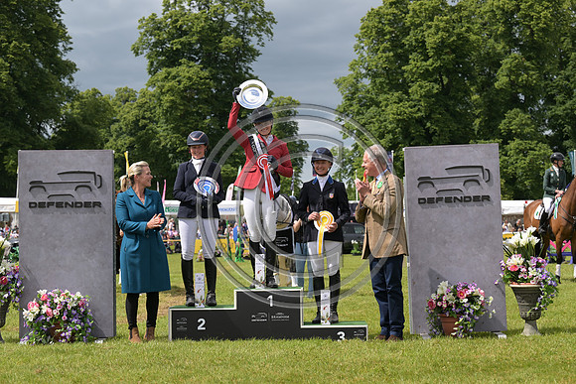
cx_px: 288
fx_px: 1248
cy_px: 192
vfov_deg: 17.5
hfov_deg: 26.0
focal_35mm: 78
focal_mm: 78
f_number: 5.6
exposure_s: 1/1250
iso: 220
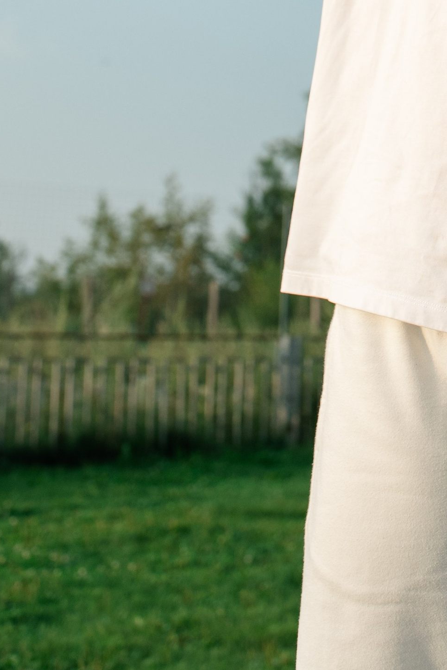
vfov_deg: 10.1
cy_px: -171
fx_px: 3705
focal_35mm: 199
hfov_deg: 6.9
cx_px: 552
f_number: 6.3
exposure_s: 1/250
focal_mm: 75
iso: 250
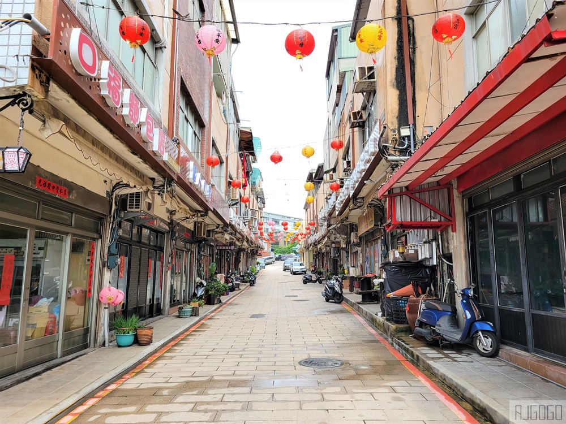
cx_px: 283
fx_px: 425
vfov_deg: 53.1
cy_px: 212
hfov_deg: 67.3
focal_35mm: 26
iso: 40
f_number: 1.8
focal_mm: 5.4
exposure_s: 1/912
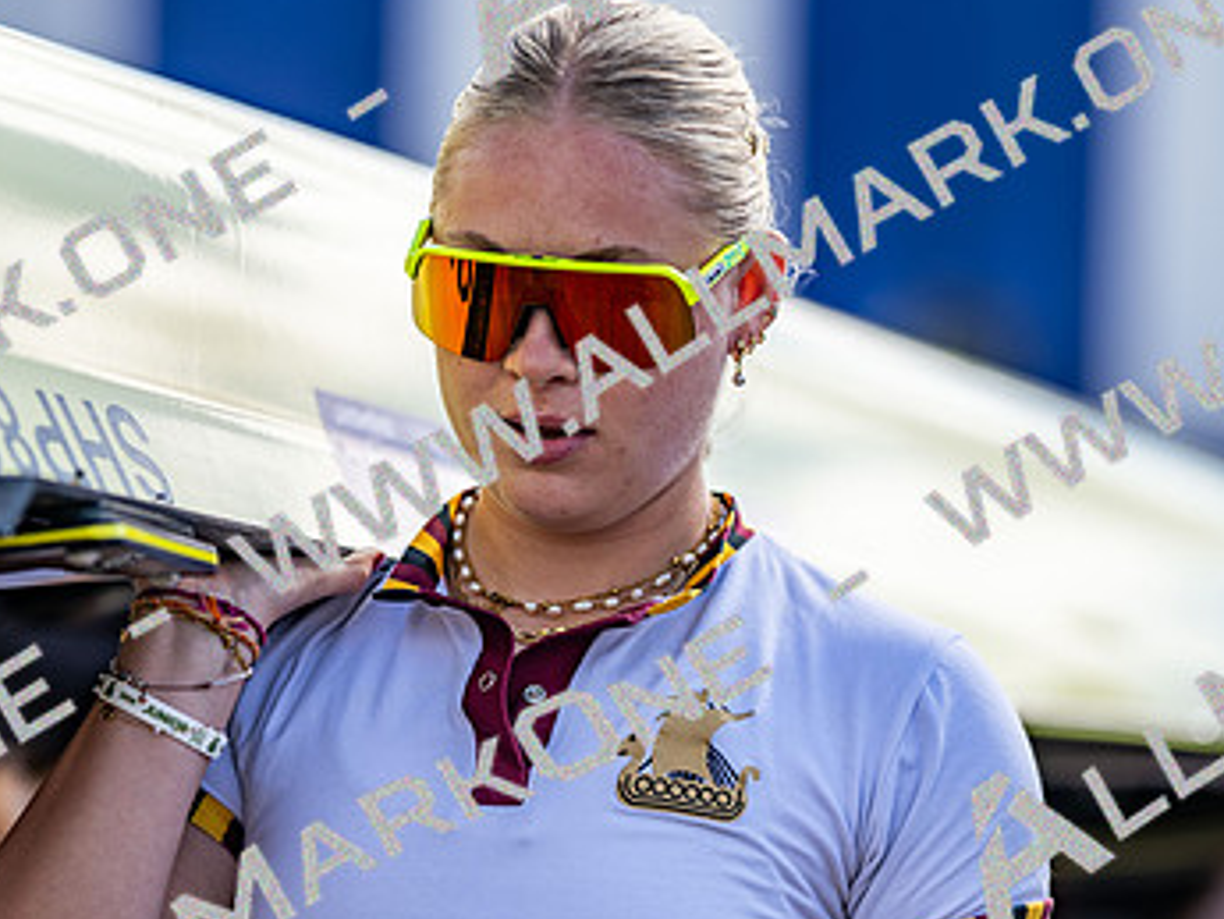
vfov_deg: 6.8
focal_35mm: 218
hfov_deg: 9.1
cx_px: 667
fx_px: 7711
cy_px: 605
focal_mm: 135
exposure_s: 1/2000
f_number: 1.8
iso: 64
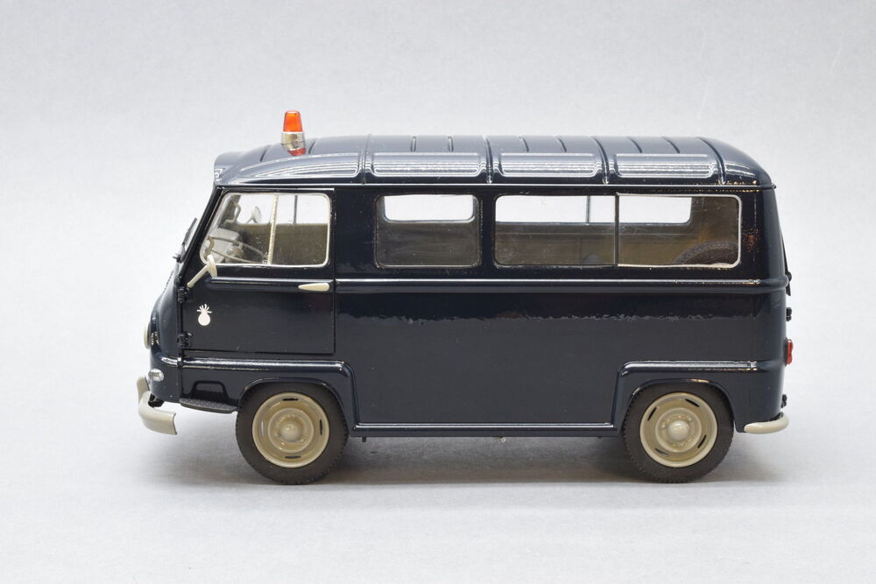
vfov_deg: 23.8
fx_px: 1387
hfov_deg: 35.0
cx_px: 438
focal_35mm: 57
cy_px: 292
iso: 640
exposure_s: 1/3
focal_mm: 38
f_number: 22
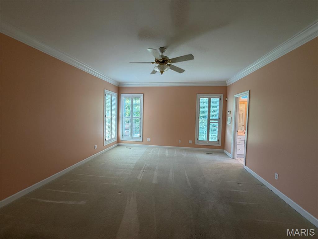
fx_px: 129
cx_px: 159
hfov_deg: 102.1
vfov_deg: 85.7
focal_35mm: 14
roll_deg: -1.4
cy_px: 120
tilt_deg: -2.9
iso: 200
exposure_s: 1/120
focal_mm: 2.22
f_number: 2.2
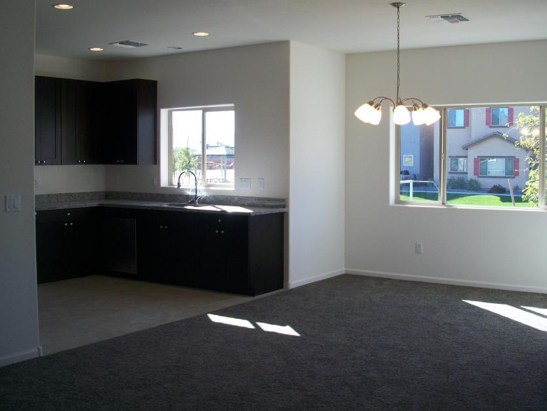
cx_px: 294
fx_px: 680
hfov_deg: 43.8
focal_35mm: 43
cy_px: 199
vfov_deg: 33.6
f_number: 3.1
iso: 80
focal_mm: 6.3
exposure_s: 1/125
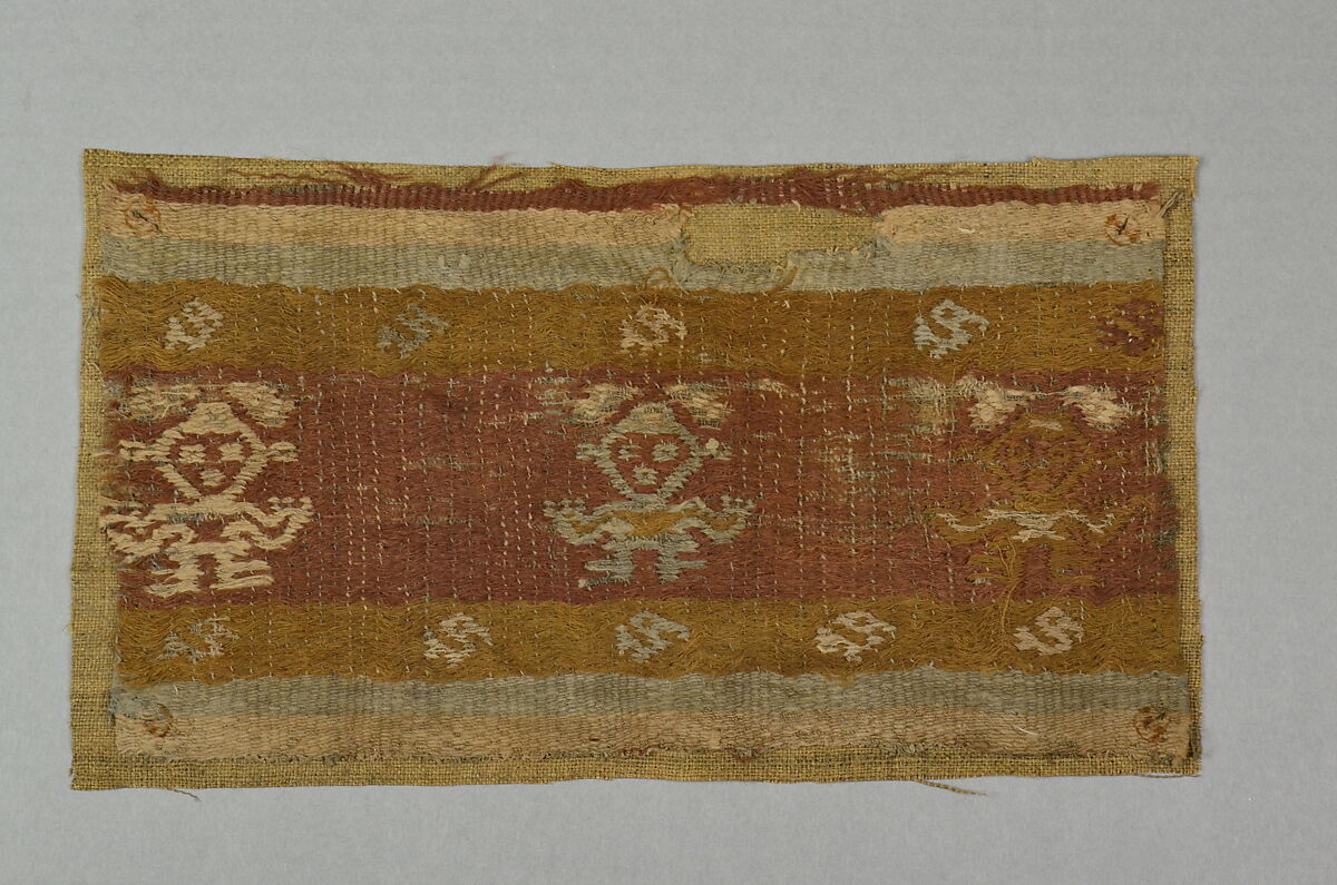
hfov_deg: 27.0
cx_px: 668
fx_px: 2780
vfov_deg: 18.1
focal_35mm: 75
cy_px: 442
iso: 800
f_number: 9
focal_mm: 50
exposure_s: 1/160
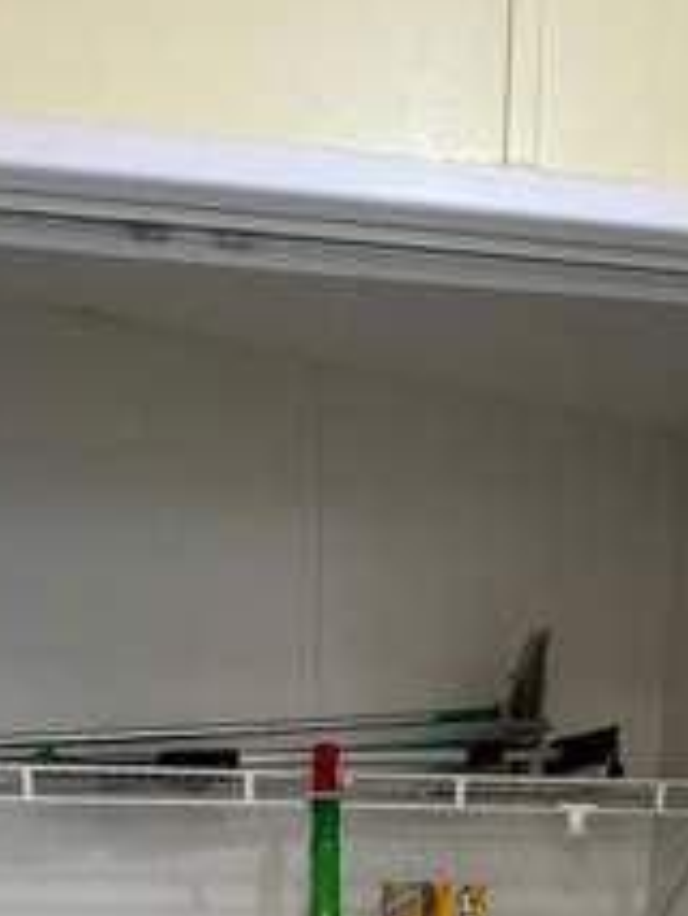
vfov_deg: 33.0
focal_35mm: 42
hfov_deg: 34.3
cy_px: 1196
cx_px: 288
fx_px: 1112
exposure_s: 1/60
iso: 250
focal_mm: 2.22
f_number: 2.2
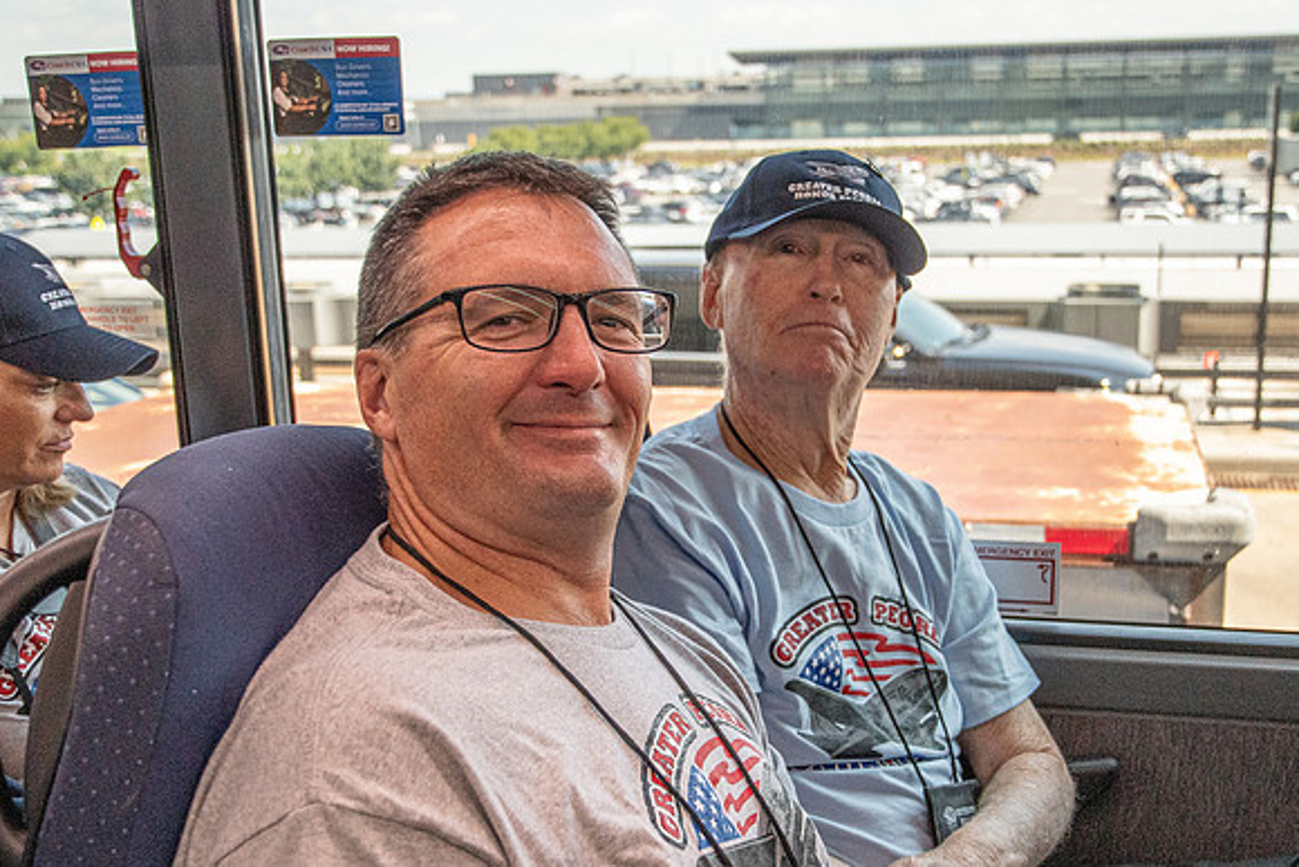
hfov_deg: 43.6
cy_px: 505
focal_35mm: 45
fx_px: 1623
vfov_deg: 29.9
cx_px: 717
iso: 1000
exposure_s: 1/1000
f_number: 3.5
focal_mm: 22
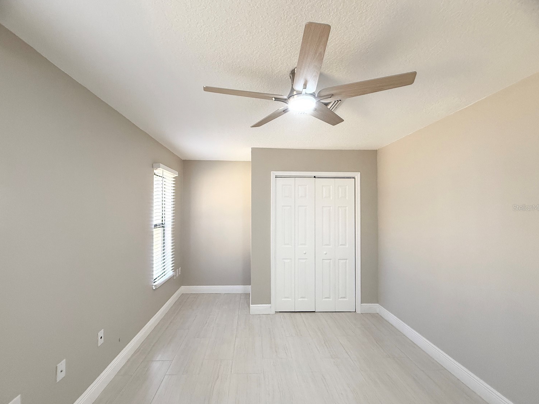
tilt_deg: +1.1
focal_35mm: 15
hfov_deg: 98.1
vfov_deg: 81.7
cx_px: 258
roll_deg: -0.6
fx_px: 234
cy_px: 207
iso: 250
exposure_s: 1/120
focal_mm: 2.22
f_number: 2.2
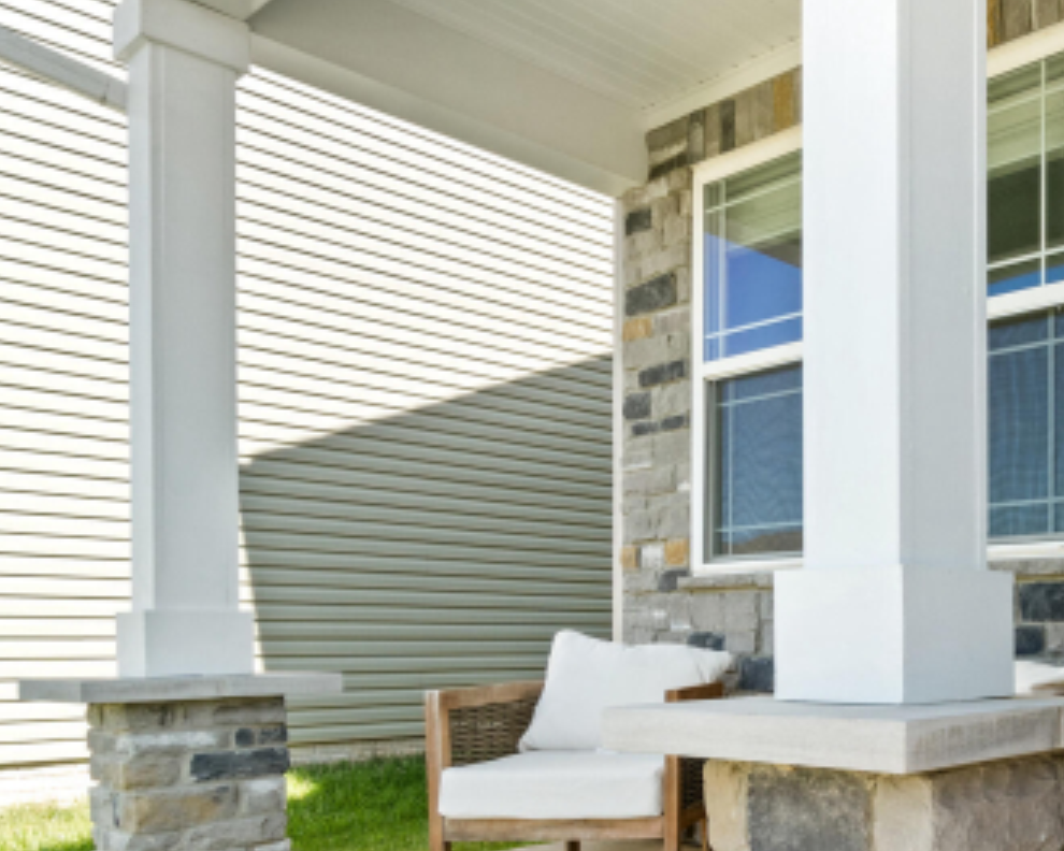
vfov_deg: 44.8
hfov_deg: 44.1
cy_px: 596
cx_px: 1145
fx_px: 1008
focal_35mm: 32
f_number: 10
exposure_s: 1/40
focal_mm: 10
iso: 400
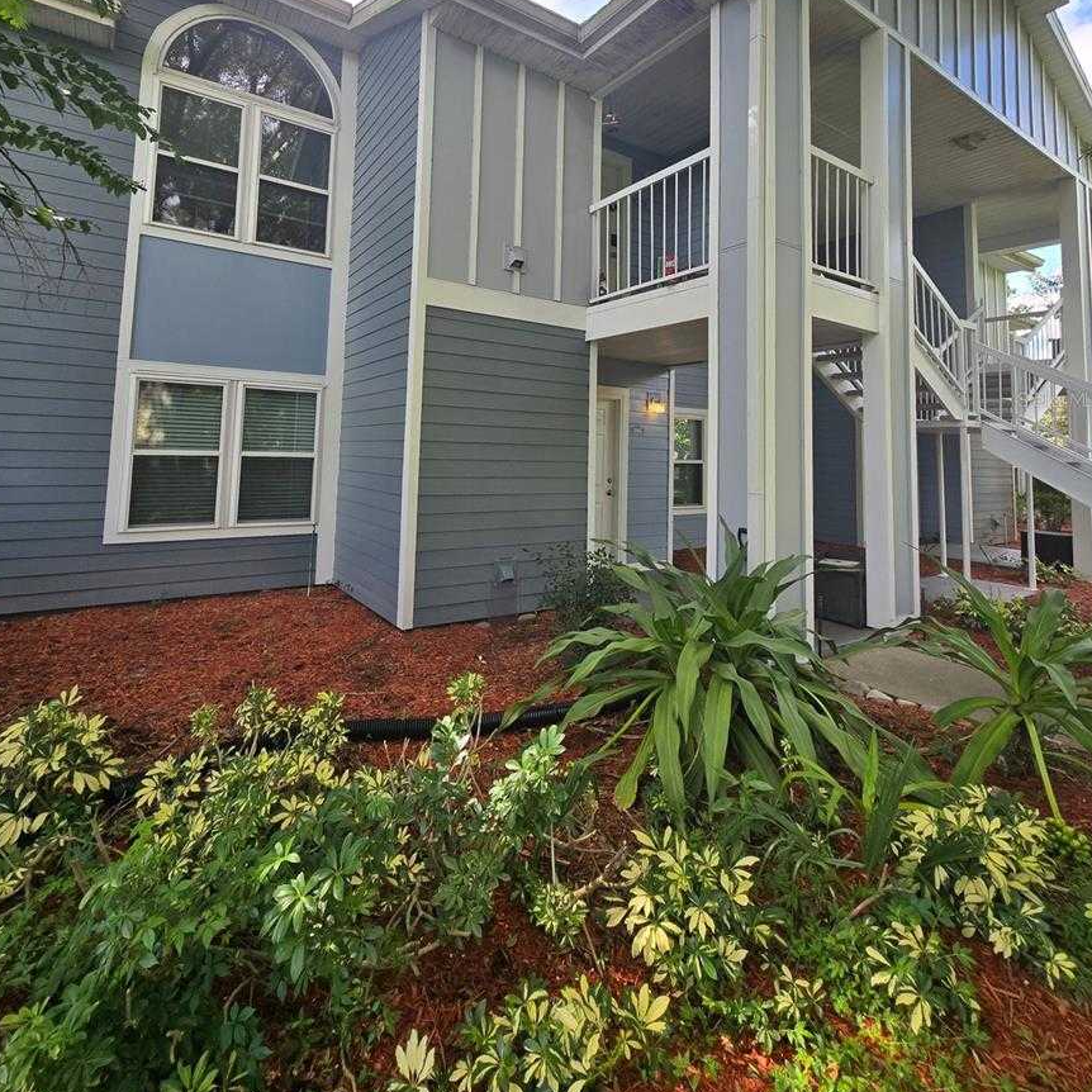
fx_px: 571
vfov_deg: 85.5
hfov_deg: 87.4
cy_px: 399
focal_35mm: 16
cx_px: 537
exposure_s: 1/308
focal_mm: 2.2
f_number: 2.2
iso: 50
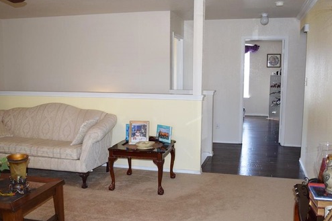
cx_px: 177
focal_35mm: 35
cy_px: 117
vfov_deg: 37.8
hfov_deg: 54.4
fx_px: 323
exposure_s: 1/60
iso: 800
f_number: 4
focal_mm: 18
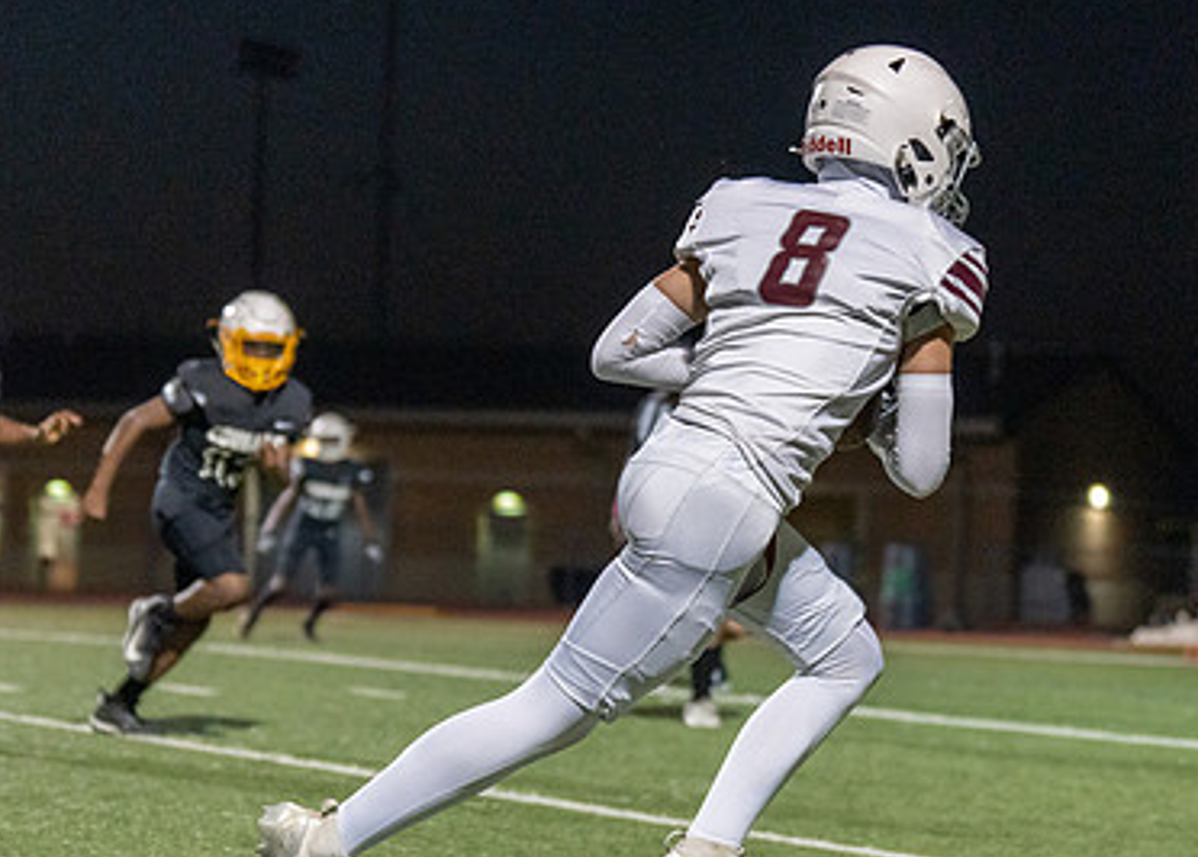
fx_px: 4425
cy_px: 497
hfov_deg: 15.4
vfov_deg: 11.1
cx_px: 635
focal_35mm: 130
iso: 2000
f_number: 2.8
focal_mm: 70
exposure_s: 1/1000
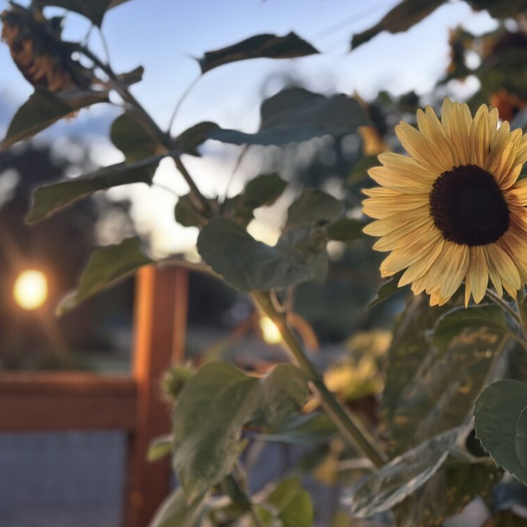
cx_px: 323
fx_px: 982
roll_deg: -2.7
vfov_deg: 30.0
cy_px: 264
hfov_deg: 29.9
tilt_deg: +3.1
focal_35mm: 57
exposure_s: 1/30
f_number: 1.78
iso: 800
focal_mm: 6.86
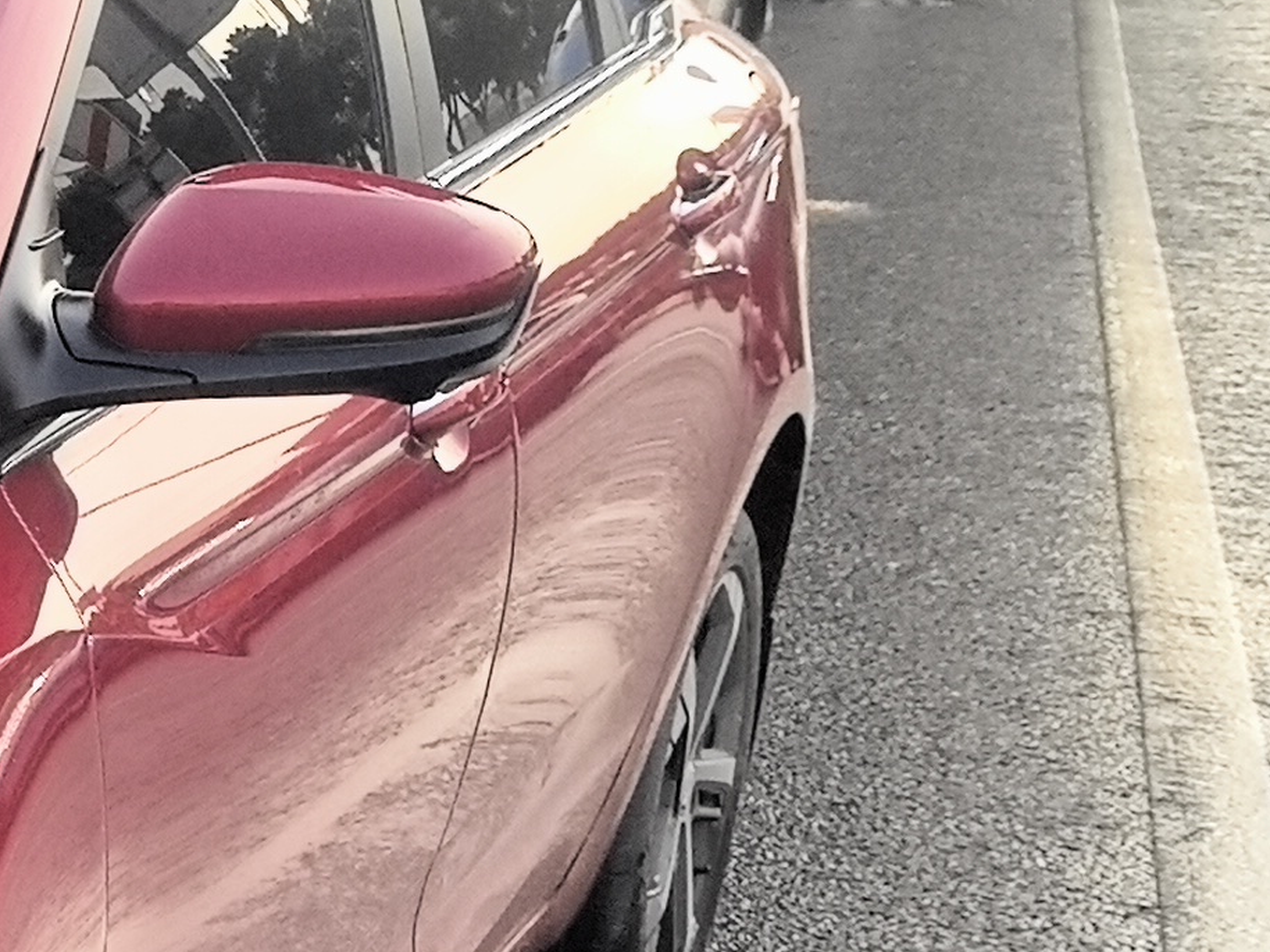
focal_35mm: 121
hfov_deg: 14.0
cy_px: 941
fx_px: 4438
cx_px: -1167
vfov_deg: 12.1
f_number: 2
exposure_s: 1/951
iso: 50
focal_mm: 5.75
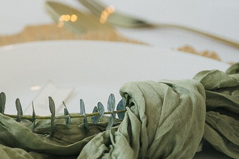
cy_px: 18
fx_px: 1659
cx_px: -266
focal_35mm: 250
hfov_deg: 7.8
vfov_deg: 5.5
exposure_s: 1/640
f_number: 2
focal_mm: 50
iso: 125
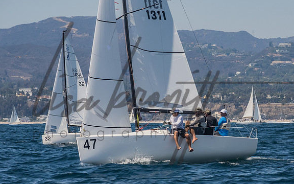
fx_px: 2716
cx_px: 171
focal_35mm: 339
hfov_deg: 6.2
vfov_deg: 3.9
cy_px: 113
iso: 640
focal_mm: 185
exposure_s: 1/1250
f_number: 14
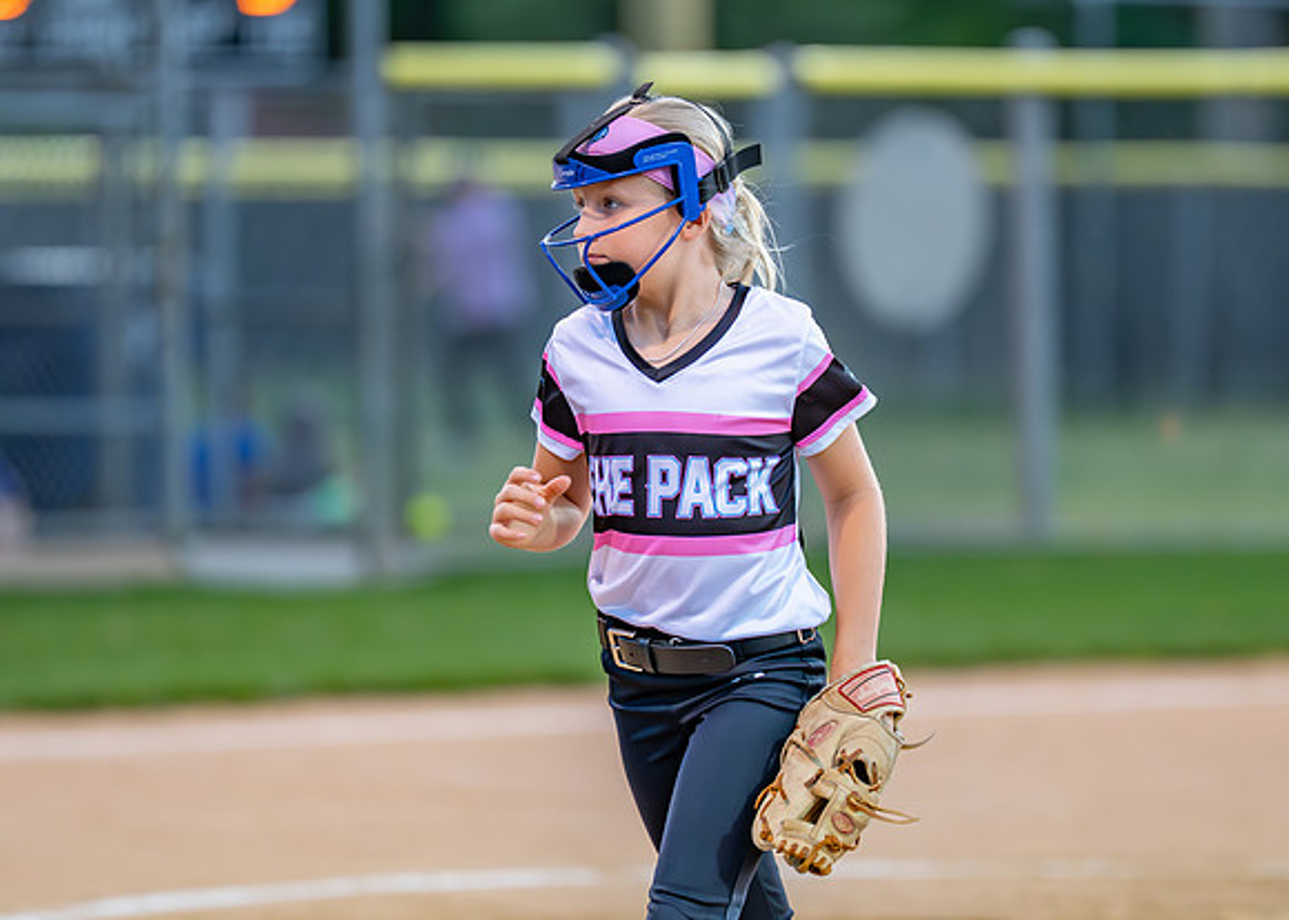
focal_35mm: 322
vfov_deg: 4.5
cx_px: 709
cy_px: 509
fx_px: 11797
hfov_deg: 6.3
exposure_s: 1/500
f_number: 2.8
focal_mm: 200
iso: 2000
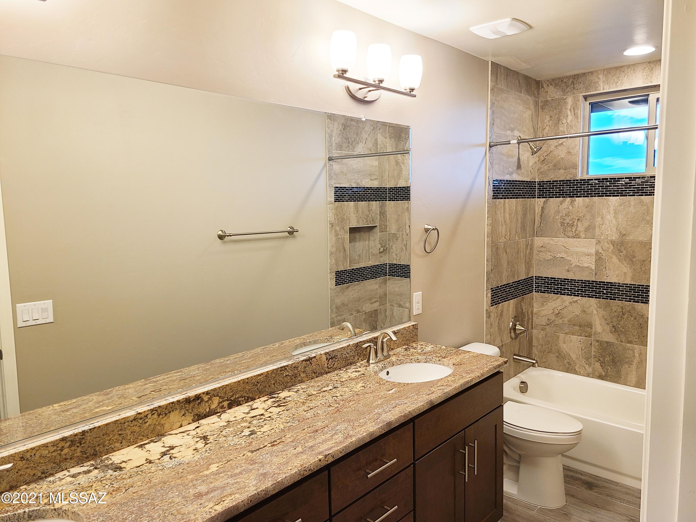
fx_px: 523
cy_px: 261
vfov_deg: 53.1
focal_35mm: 26
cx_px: 348
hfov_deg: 67.3
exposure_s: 1/59
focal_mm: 5.4
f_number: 1.8
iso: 80
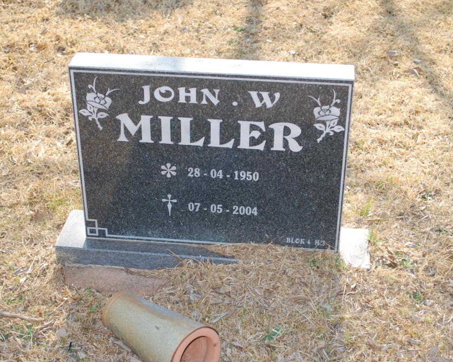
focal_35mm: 62
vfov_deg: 24.6
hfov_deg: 30.5
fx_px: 831
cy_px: 185
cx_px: 217
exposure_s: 1/125
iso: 110
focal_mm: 36
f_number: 5.3
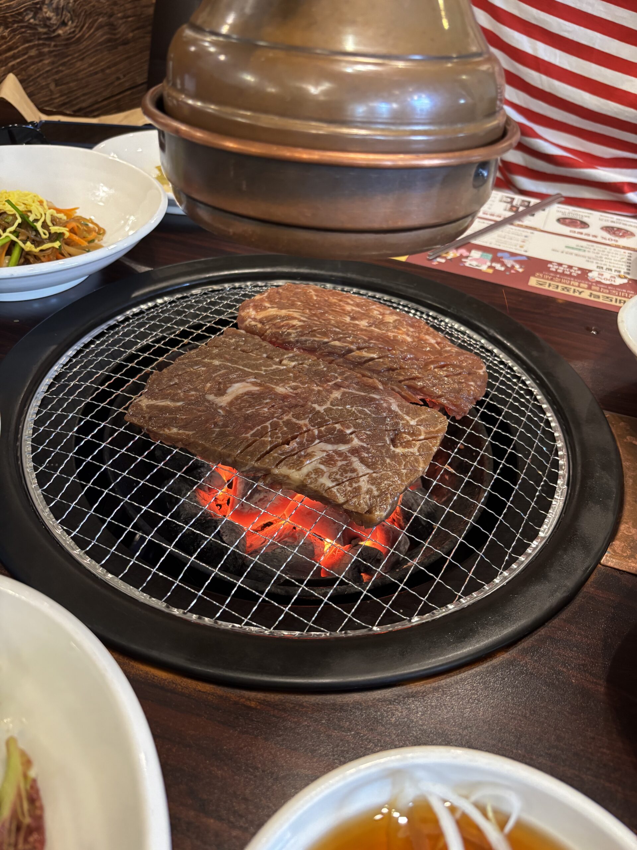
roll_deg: -5.8
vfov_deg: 67.3
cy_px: 425
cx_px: 318
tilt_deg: -40.4
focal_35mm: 26
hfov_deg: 53.1
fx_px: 638
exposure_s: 1/60
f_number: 1.6
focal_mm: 5.96
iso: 320
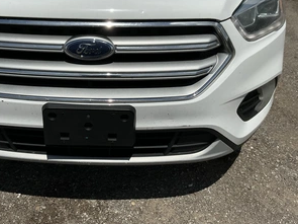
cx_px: 98
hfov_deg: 48.1
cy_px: 80
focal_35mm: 38
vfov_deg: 37.4
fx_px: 327
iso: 25
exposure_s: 1/6536
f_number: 1.8
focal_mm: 3
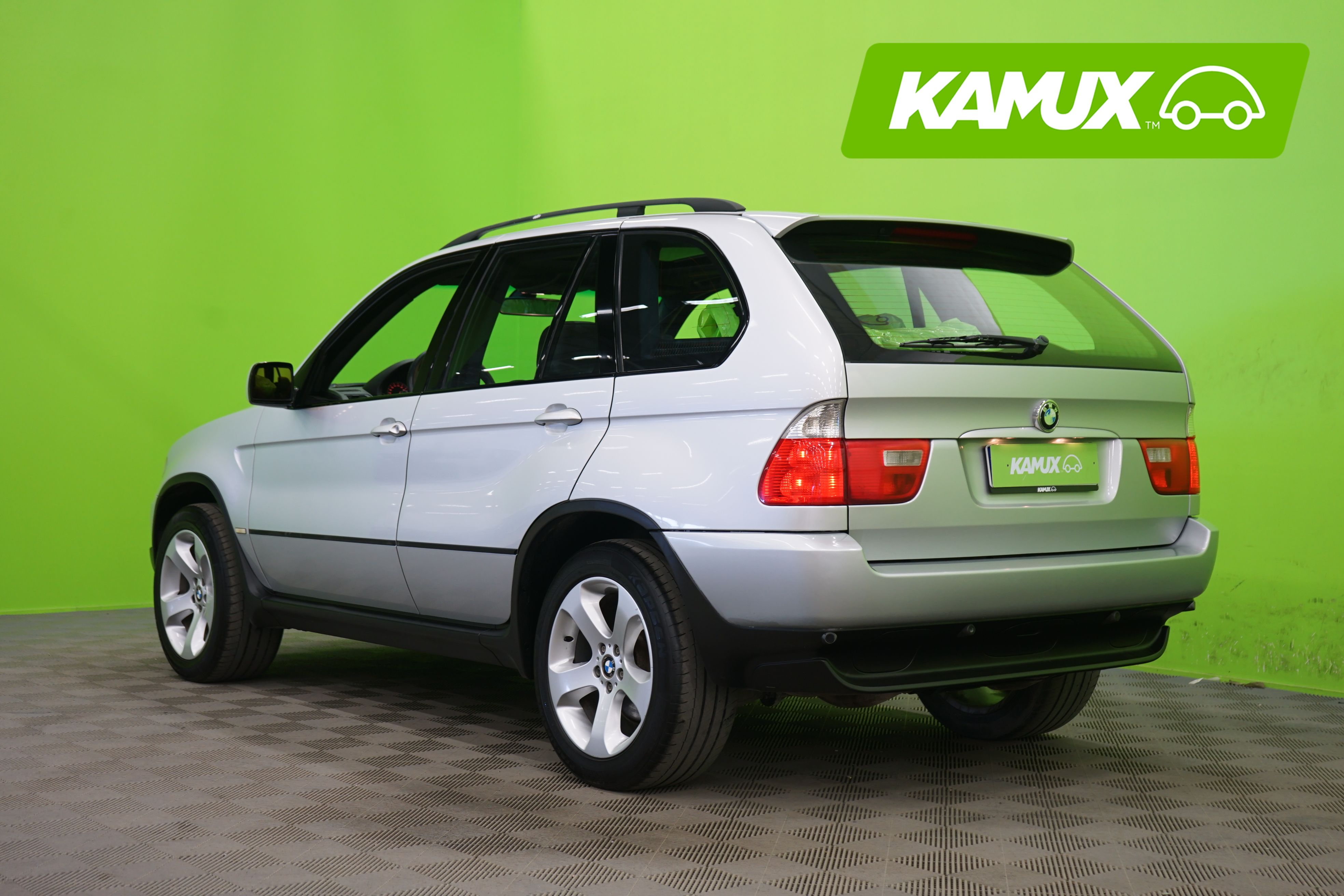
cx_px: 672
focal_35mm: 50
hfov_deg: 39.6
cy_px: 448
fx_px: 1867
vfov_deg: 27.0
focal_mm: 50
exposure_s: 1/8
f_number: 4.5
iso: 400
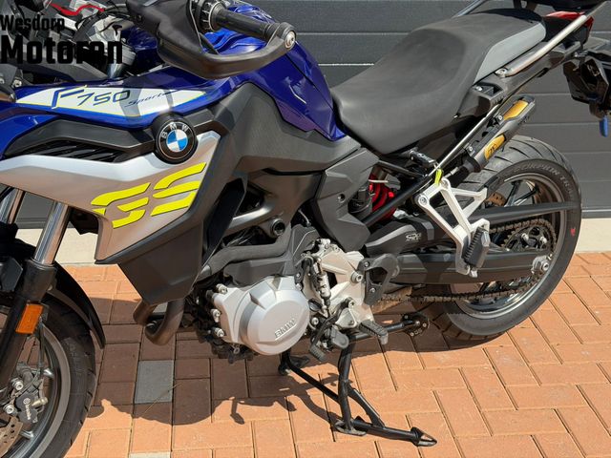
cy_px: 229
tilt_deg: -23.9
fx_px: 847
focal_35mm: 48
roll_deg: +1.1
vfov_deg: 30.3
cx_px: 306
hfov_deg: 39.7
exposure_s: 1/3226
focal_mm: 6.76
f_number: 1.78
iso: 80
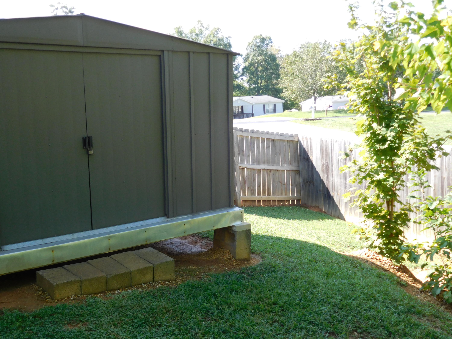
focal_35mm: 35
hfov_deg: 52.6
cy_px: 170
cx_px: 226
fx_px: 457
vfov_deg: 40.7
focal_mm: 6.2
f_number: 3.8
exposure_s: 1/160
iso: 125
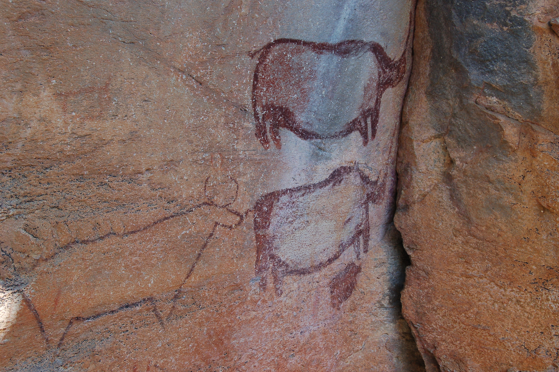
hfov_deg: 35.1
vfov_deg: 23.7
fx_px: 884
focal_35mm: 57
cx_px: 280
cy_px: 186
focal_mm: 38
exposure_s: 1/160
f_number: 9
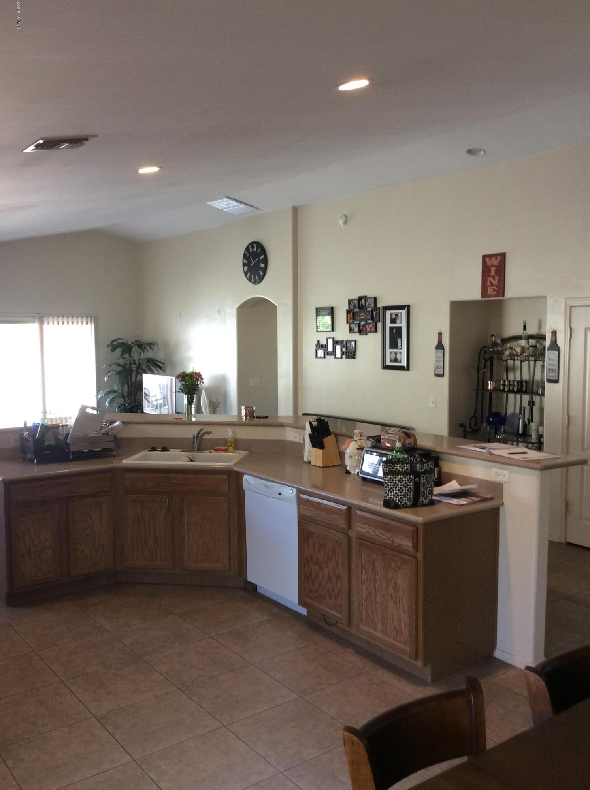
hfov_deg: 44.0
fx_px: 729
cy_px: 395
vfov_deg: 56.9
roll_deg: -0.4
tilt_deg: -4.6
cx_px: 295
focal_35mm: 32
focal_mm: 3.3
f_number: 2.4
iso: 80
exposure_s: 1/24
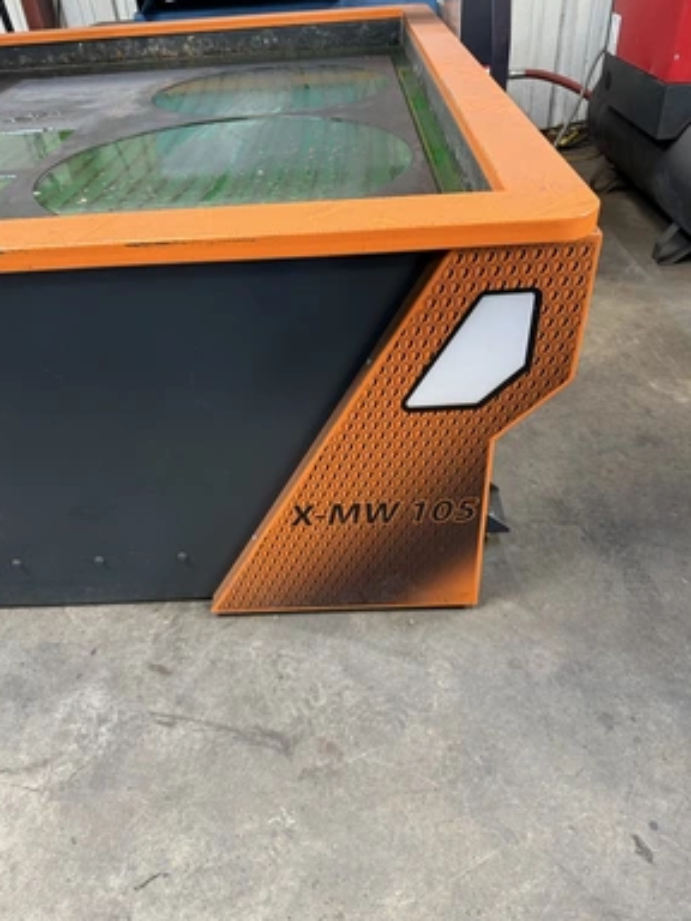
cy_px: 468
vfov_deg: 69.4
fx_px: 665
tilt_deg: -37.9
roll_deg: +2.5
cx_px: 343
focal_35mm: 25
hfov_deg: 54.9
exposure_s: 1/60
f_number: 1.78
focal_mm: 6.76
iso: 320
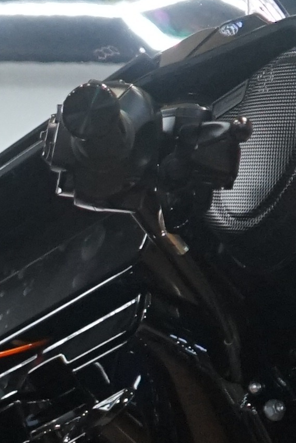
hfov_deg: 6.3
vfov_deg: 9.8
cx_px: -650
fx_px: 2440
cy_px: 841
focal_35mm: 198
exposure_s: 1/160
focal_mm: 28
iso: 1600
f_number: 3.5
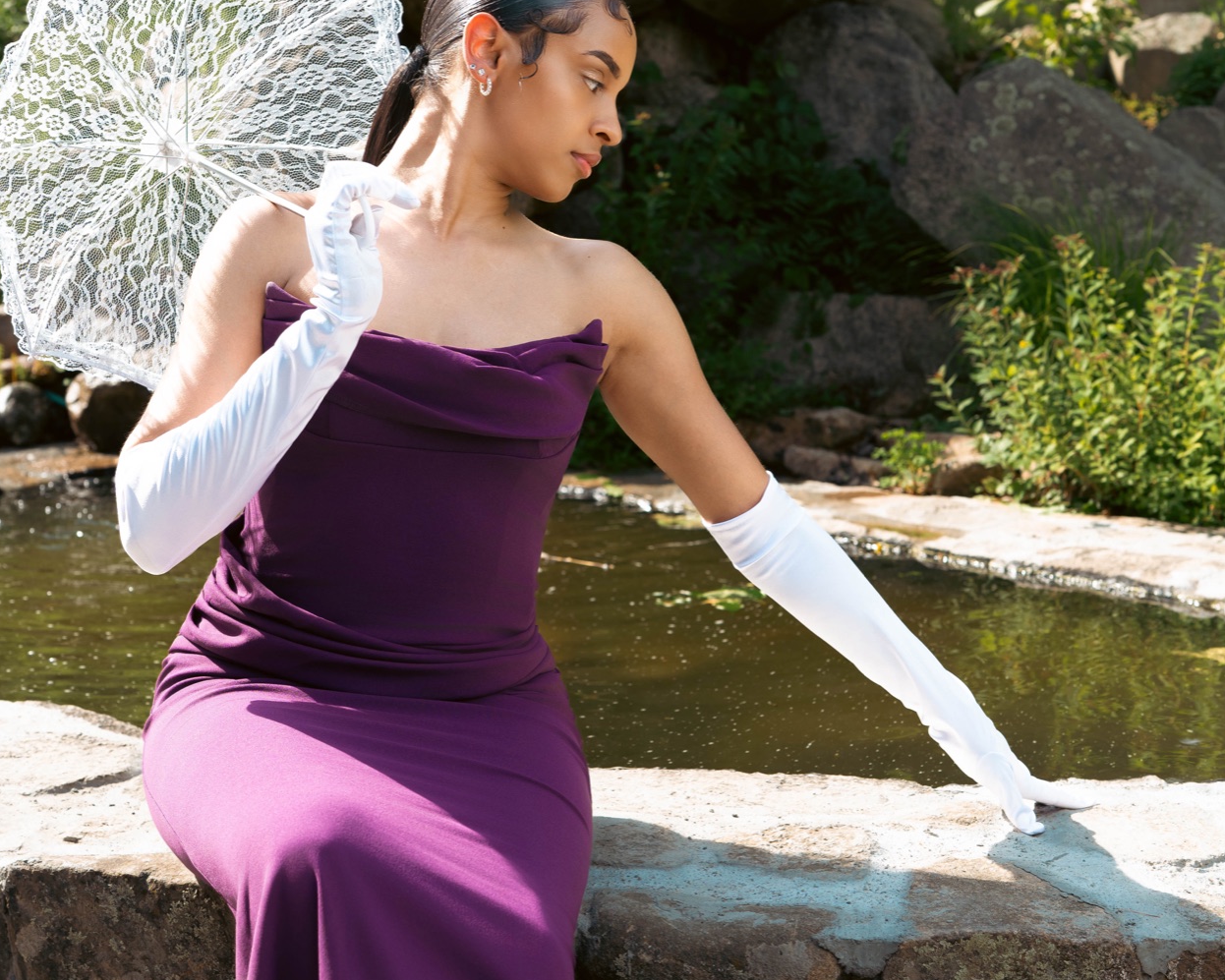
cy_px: 432
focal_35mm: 58
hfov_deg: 32.5
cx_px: 594
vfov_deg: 26.2
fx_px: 2103
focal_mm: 35
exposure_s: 1/200
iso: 100
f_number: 4
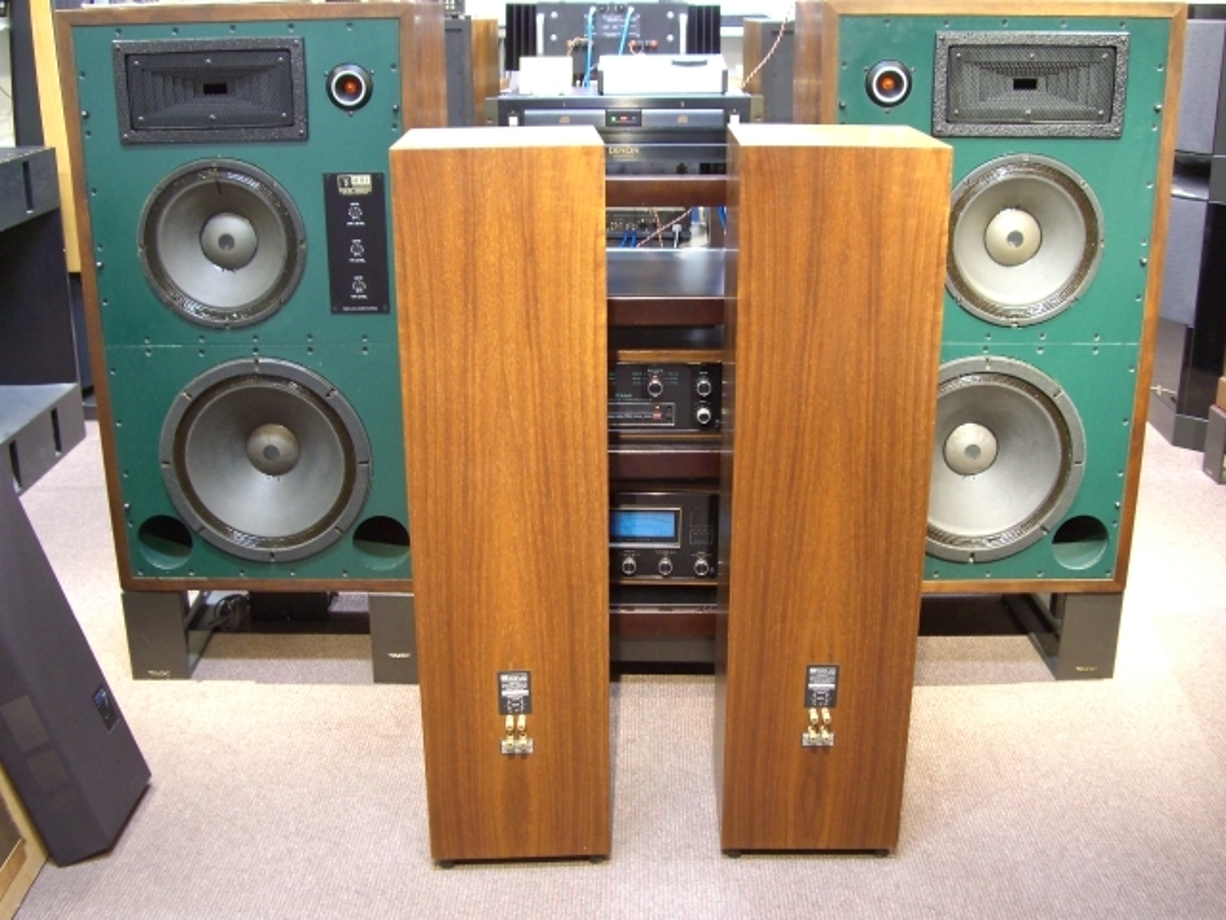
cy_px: 460
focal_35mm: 38
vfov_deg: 37.7
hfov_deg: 49.0
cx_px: 613
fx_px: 1346
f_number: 2.8
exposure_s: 1/4
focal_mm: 7.9
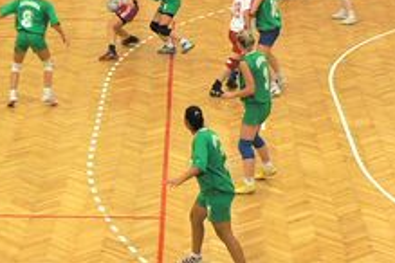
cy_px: 45
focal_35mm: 137
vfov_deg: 10.0
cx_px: 216
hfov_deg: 15.0
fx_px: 1503
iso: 400
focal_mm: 12.4
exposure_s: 1/60
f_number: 3.2
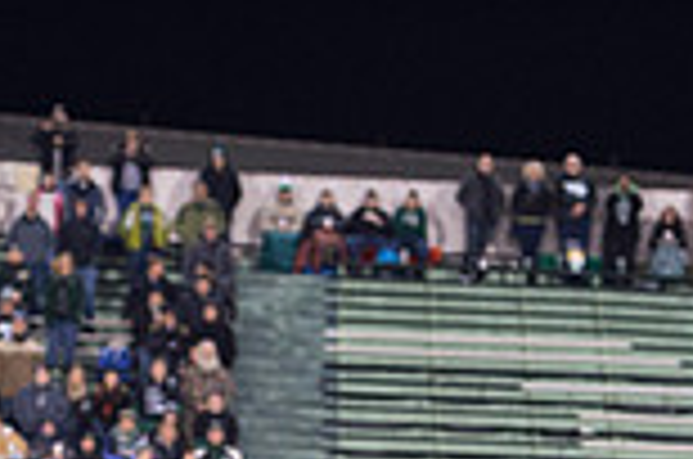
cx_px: 180
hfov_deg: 5.8
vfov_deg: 3.8
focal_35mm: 358
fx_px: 6877
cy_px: 855
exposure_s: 1/400
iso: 2500
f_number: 2.8
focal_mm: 95
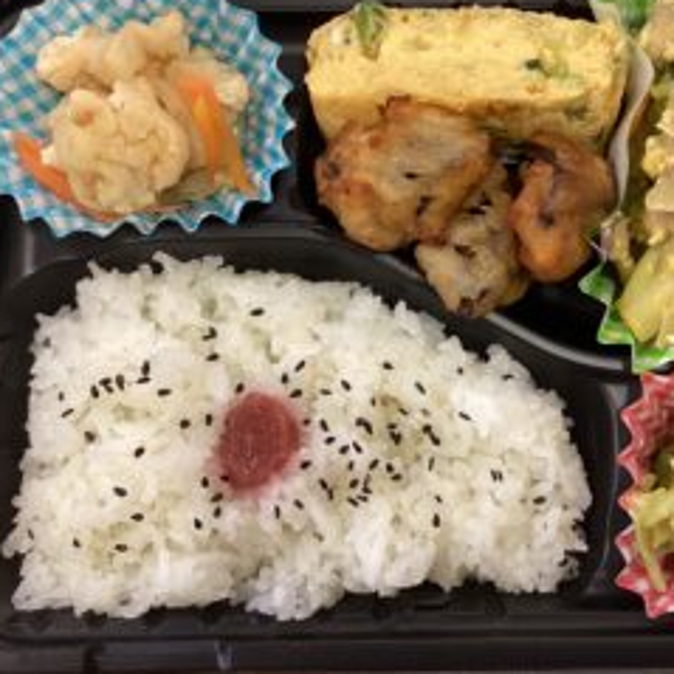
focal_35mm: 43
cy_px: 309
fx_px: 947
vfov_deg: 39.1
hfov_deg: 39.0
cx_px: 405
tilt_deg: -81.6
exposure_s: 1/50
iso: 200
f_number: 2.4
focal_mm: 3.3
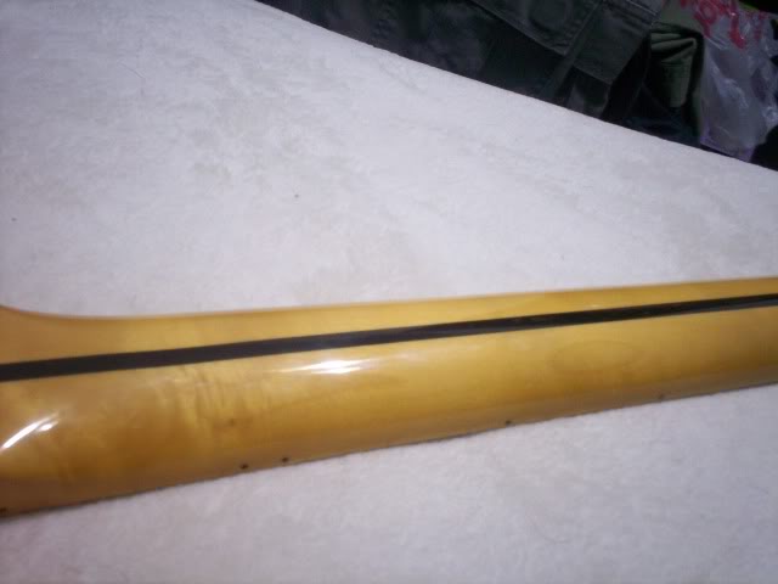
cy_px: 292
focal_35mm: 36
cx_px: 389
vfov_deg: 39.7
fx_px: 809
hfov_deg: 51.4
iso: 200
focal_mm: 6
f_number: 4.5
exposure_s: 1/4
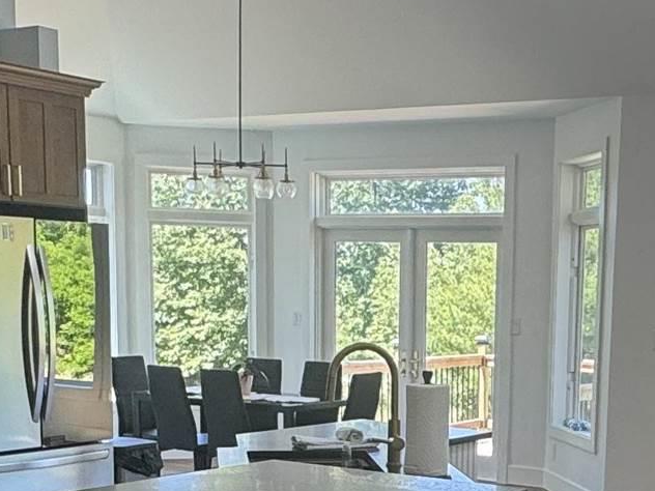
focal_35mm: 68
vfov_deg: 20.8
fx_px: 1287
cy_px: 514
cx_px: 508
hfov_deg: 28.1
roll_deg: -1.0
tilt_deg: -12.4
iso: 64
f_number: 2.2
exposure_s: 1/99
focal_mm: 2.22
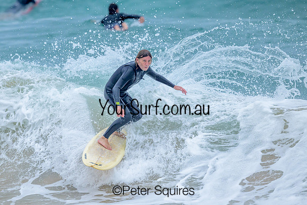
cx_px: 107
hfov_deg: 2.0
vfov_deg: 1.3
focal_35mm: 1045
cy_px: 88
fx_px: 8910
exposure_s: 1/3200
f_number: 6.3
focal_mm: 800
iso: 720
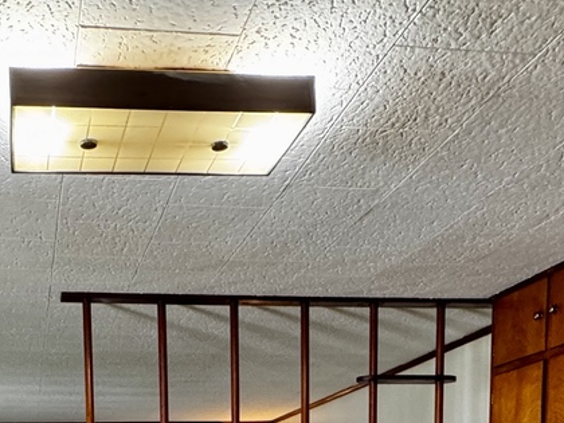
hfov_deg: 38.5
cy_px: 611
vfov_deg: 24.5
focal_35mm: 48
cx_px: 132
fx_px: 782
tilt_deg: -6.6
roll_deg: +0.4
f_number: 2.2
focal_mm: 2.22
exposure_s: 1/60
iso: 320
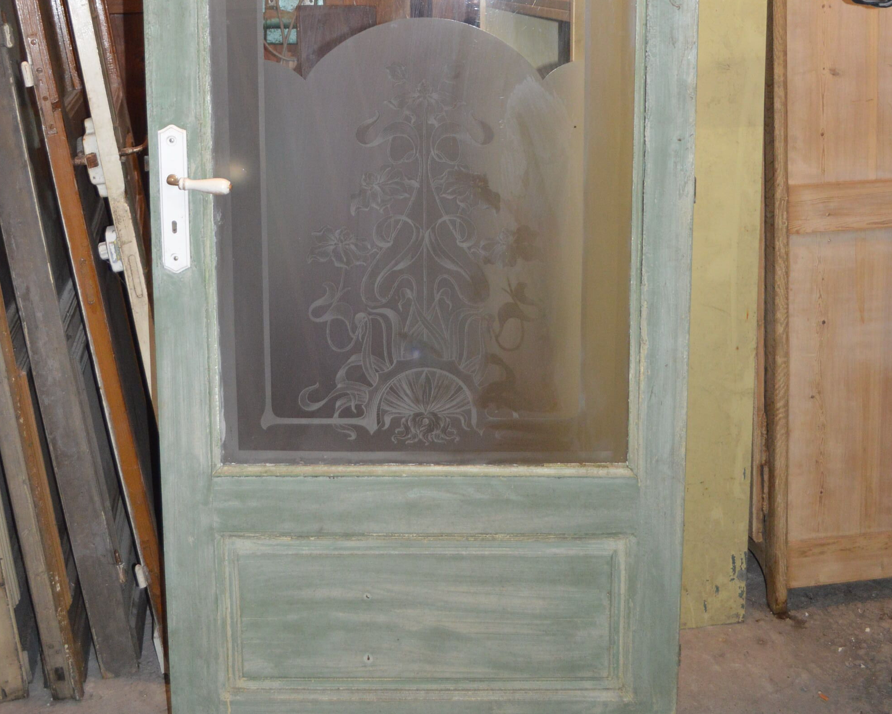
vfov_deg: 31.3
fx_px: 1241
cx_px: 445
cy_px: 153
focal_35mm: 47
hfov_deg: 39.5
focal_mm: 22
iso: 1250
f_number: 3.8
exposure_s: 1/60
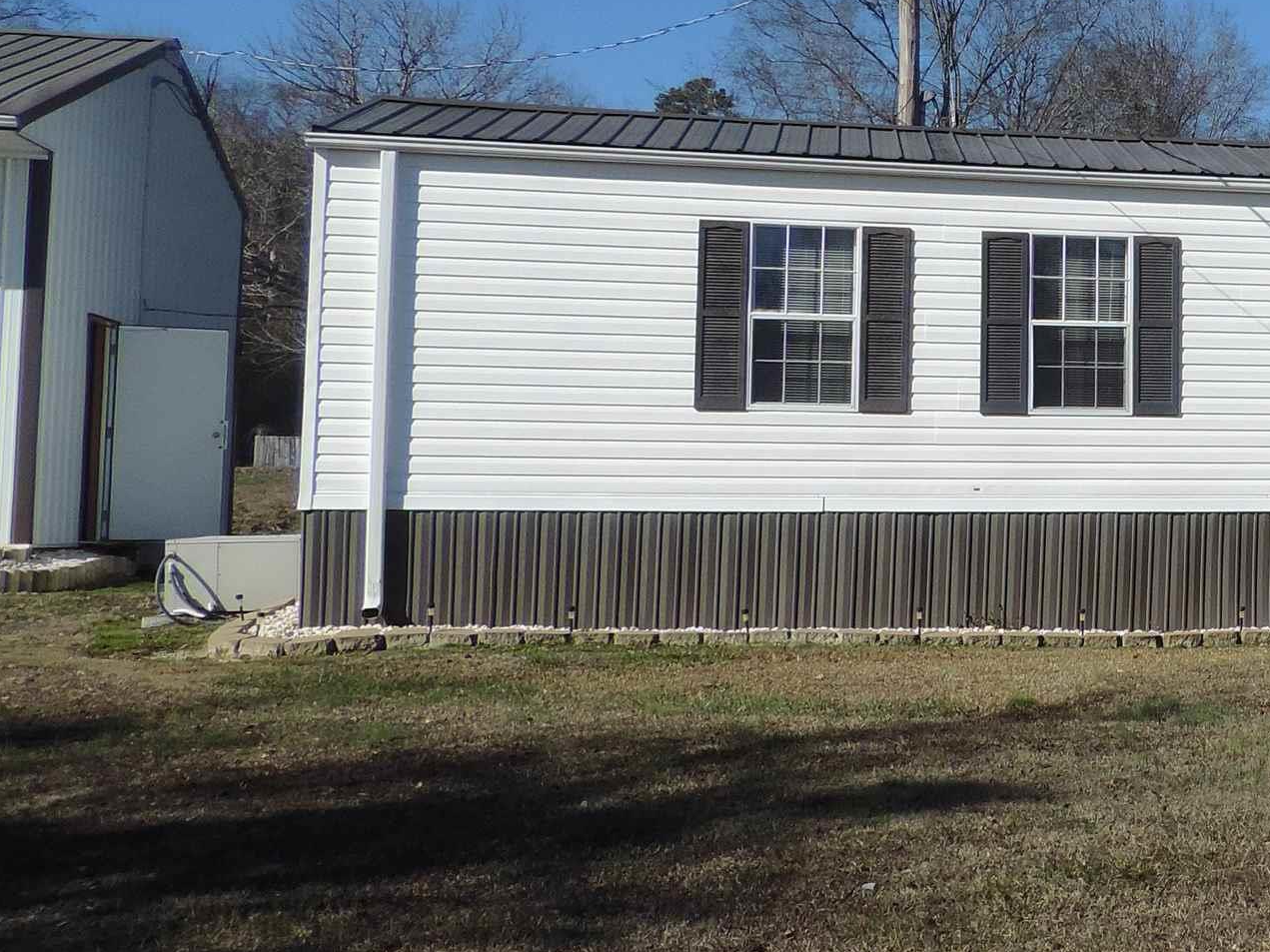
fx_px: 2128
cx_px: 1532
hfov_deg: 28.7
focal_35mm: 58
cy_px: 339
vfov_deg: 25.1
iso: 80
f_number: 3.3
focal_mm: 4.3
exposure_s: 1/1250
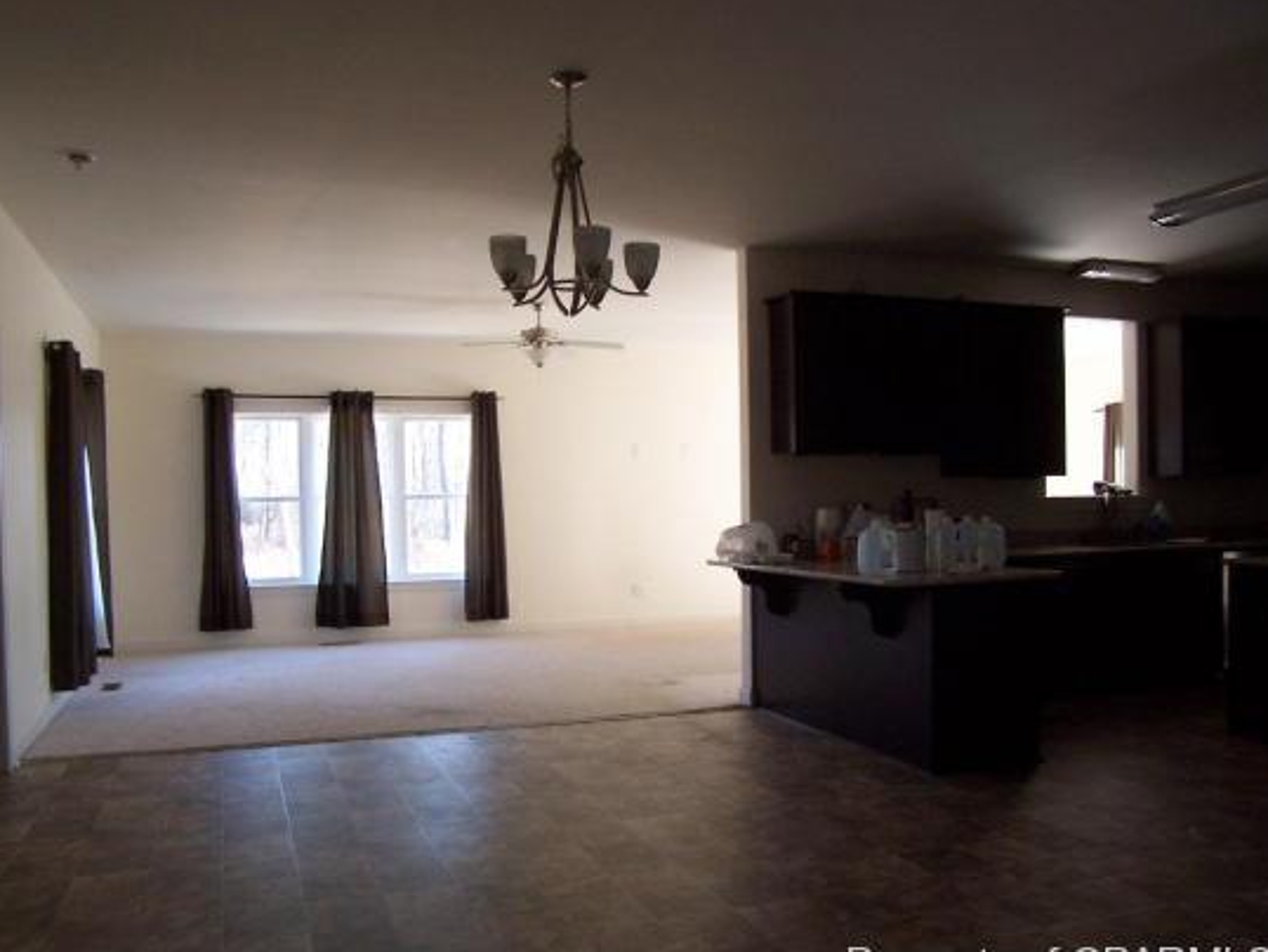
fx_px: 1503
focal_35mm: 41
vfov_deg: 35.2
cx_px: 625
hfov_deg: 45.8
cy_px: 504
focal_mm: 6.3
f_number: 2.8
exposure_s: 1/30
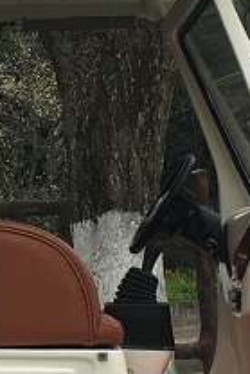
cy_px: 187
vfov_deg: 14.1
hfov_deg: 9.2
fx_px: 1508
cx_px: -149
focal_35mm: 145
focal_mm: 4.15
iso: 25
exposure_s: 1/827
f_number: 2.2
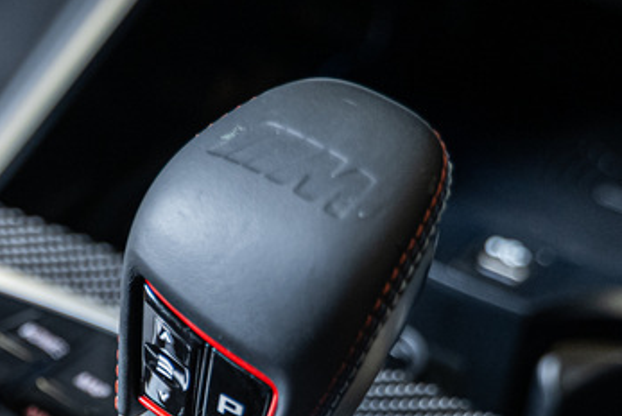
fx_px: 1885
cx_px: -31
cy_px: 588
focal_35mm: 109
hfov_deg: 18.2
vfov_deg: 12.1
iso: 1600
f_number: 2.8
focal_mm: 37
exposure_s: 1/160
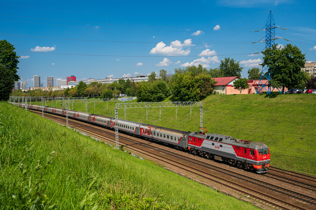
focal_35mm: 35
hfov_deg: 54.5
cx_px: 158
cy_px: 105
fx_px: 307
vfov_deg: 37.8
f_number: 6.3
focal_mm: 35
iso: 320
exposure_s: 1/640
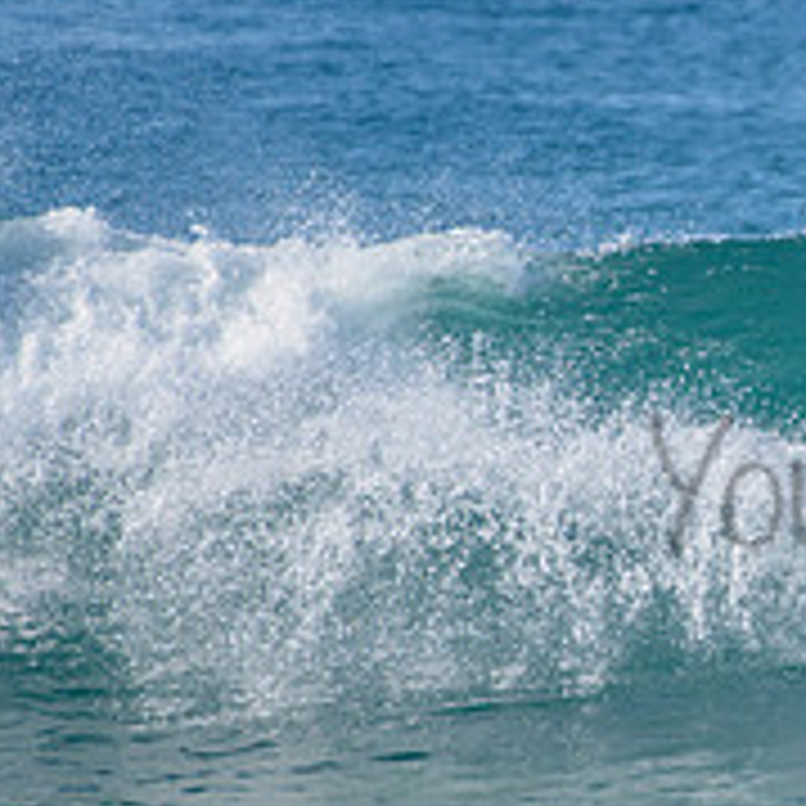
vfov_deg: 1.3
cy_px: 444
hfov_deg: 1.3
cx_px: 1112
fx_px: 36300
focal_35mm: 1378
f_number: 5.6
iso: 280
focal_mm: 500
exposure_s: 1/2500
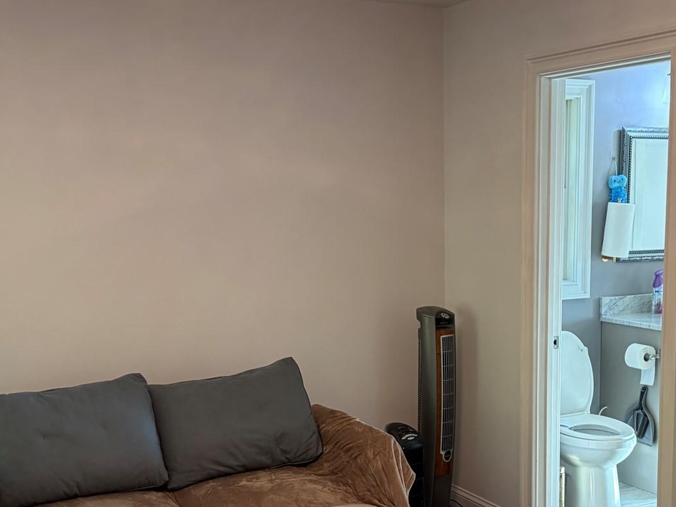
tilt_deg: -8.1
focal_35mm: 51
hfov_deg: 37.1
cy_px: 368
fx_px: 996
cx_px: 443
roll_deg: -0.6
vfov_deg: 28.2
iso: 160
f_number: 1.6
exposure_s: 1/60
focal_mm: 5.96
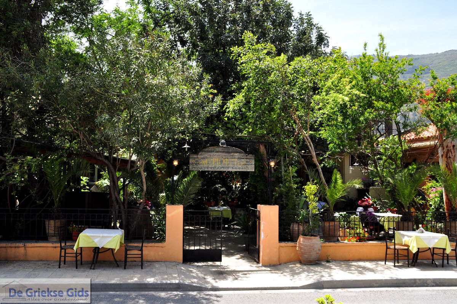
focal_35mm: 33
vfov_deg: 39.9
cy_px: 152
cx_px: 228
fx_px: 418
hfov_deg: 57.3
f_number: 10
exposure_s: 1/160
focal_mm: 22
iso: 200
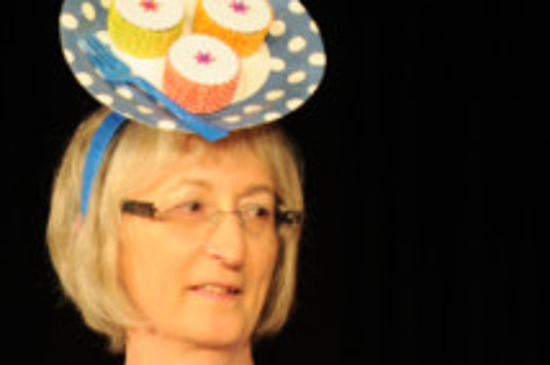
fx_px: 6397
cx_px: -18
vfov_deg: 3.3
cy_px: 298
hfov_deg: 4.9
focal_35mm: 419
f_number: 2.8
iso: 500
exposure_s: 1/40
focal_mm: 105
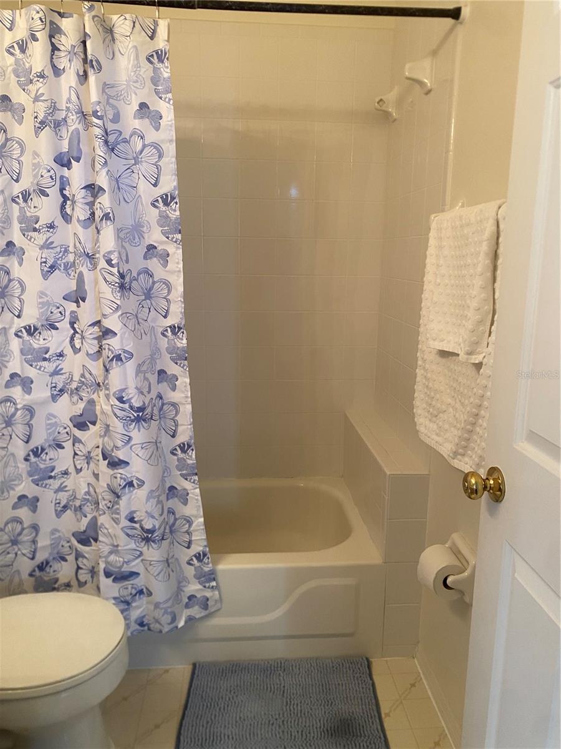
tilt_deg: -11.5
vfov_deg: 67.3
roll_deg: -0.9
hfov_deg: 53.1
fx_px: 562
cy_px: 374
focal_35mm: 26
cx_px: 280
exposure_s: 1/60
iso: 125
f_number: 1.8
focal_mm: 4.25
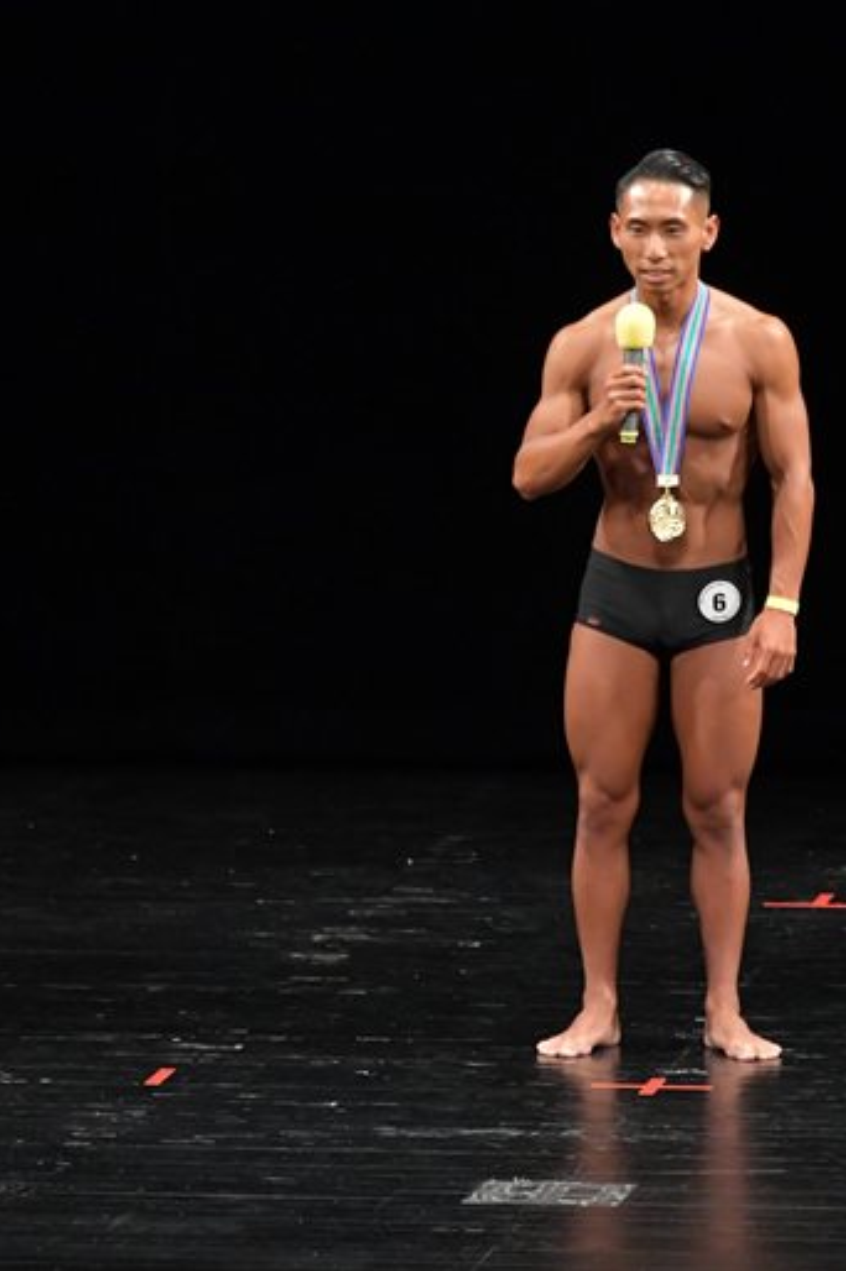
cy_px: 636
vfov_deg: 5.7
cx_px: 244
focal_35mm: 362
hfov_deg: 3.8
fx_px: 12777
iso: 3200
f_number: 5.6
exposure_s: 1/400
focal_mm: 160
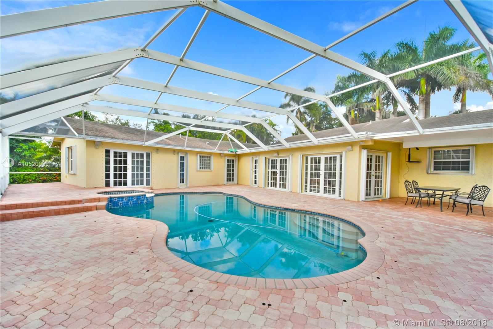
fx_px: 205
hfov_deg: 100.4
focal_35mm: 15
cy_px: 164
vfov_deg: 77.3
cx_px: 246
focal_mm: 10
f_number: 5
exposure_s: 1/500
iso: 800
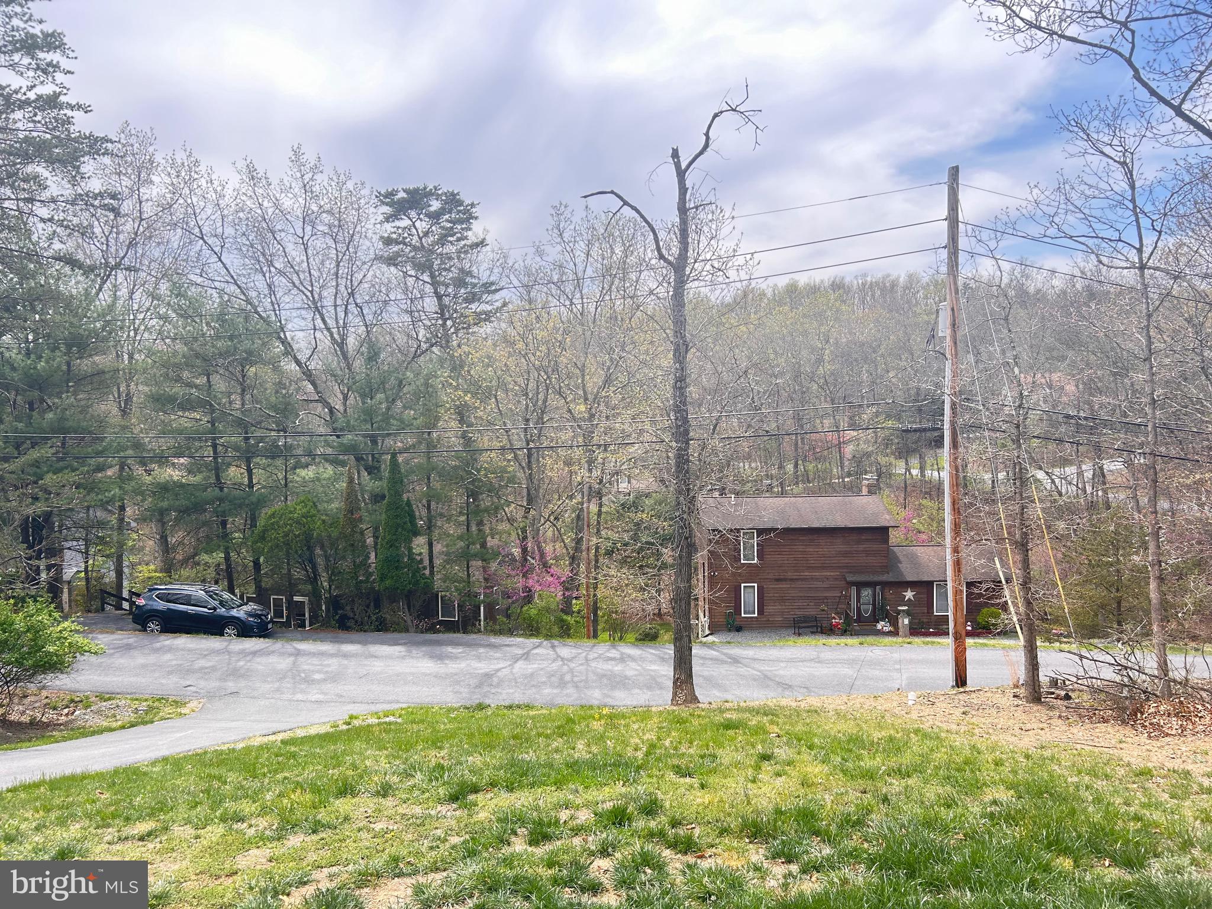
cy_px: 454
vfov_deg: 53.1
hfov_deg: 67.3
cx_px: 606
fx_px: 910
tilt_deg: -3.8
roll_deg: +1.1
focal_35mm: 26
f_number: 1.5
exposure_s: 1/949
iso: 50
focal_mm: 5.7
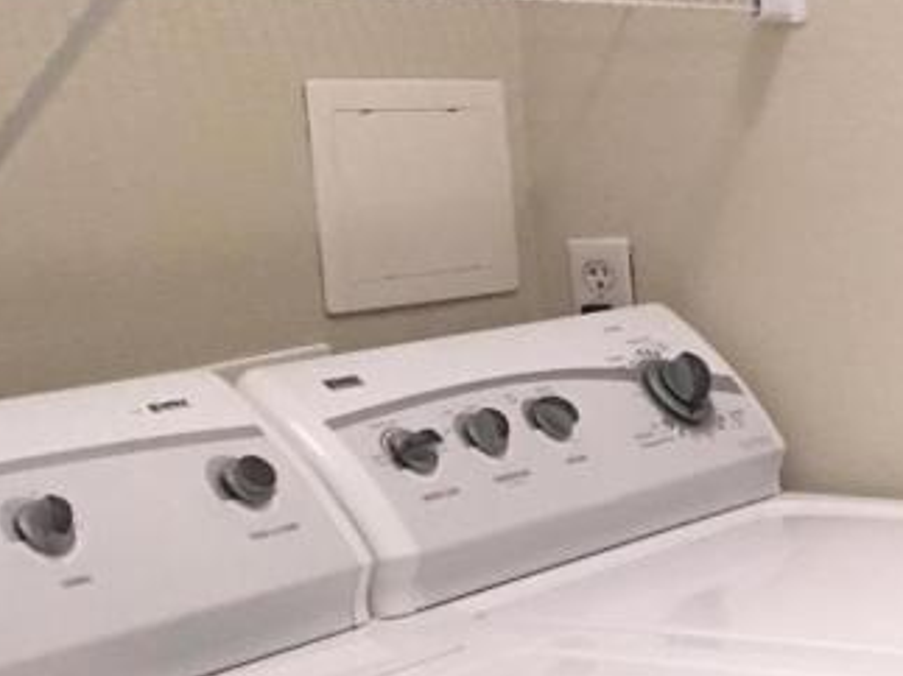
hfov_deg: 19.5
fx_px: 2399
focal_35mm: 92
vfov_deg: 15.9
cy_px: 589
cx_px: 1208
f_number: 2.2
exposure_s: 1/15
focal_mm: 4.15
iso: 80
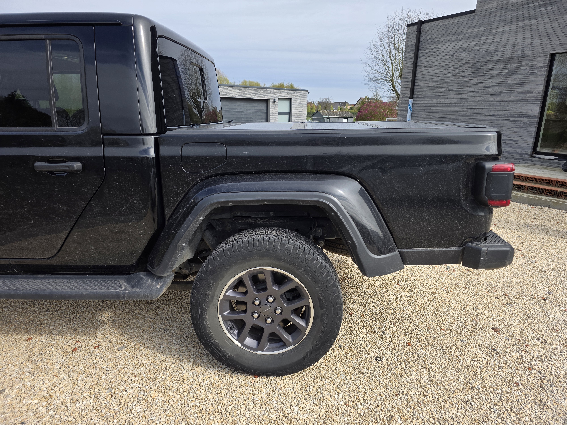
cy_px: 212
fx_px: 377
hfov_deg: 73.9
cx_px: 284
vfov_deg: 58.9
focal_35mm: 23
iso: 80
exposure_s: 1/3229
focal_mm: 6.3
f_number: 1.7
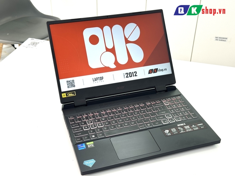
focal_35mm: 48
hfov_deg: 39.7
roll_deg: -0.2
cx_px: 118
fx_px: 326
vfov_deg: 30.3
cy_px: 88
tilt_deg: -33.9
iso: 50
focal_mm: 6.76
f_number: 1.78
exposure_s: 1/121
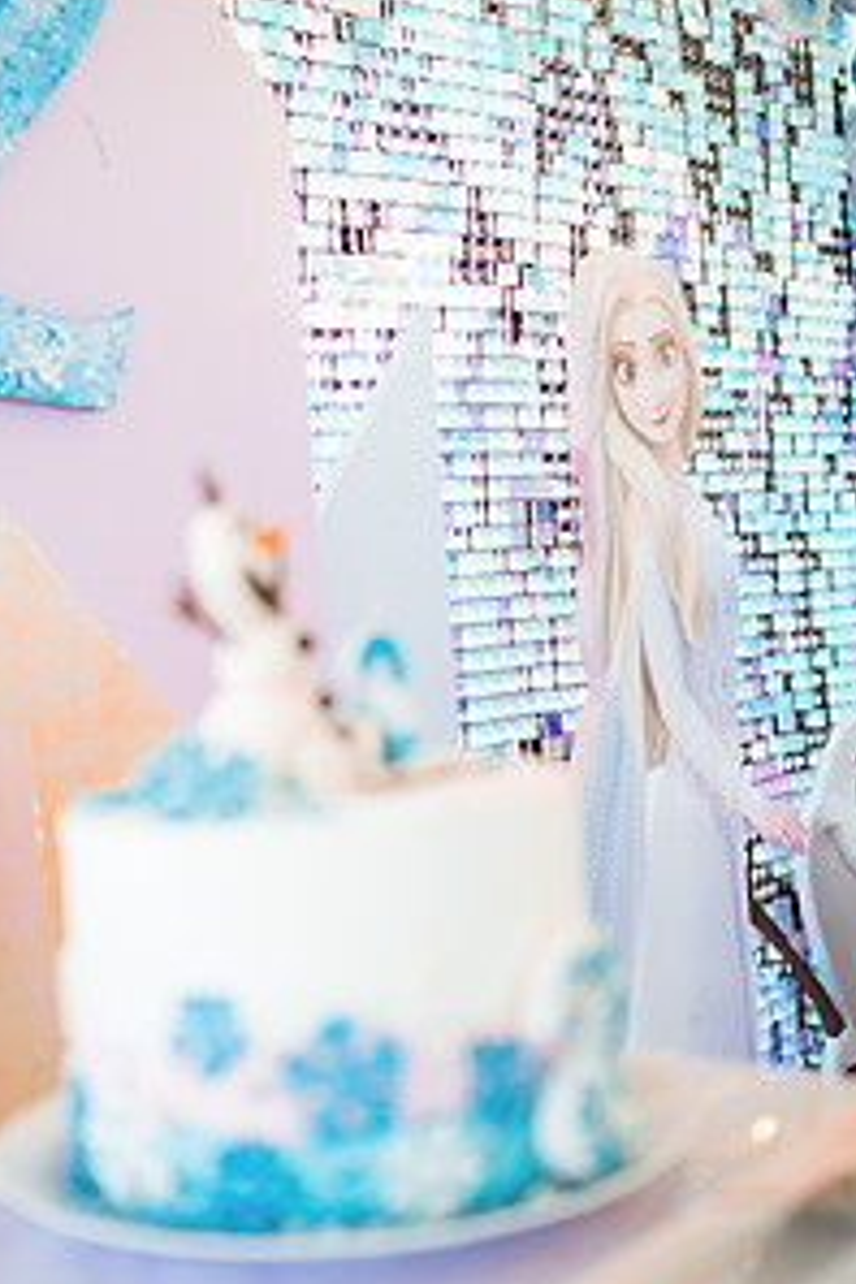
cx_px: 333
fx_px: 1890
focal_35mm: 53
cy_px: 506
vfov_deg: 37.4
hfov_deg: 25.5
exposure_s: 1/800
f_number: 2
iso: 1600
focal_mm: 35
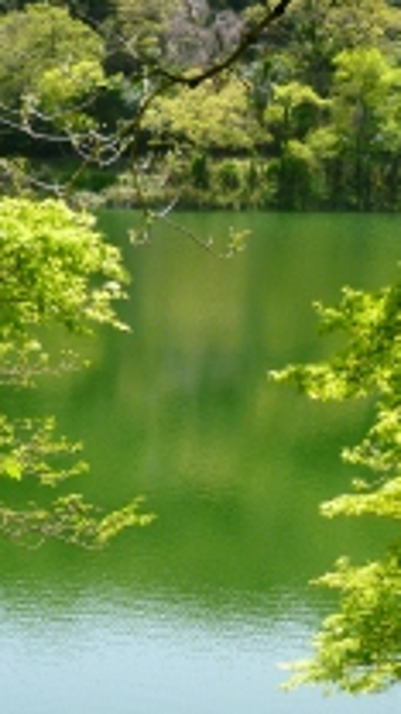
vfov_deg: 25.2
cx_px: 211
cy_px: 669
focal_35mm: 81
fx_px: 1531
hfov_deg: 14.9
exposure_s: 1/400
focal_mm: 5.6
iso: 100
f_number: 2.8
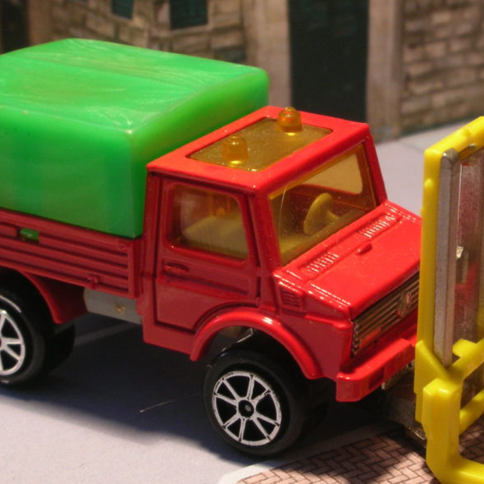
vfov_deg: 15.5
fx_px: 1772
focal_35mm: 112
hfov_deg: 15.5
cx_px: 303
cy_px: 277
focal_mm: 12.2
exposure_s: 1/4
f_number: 4.4
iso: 79
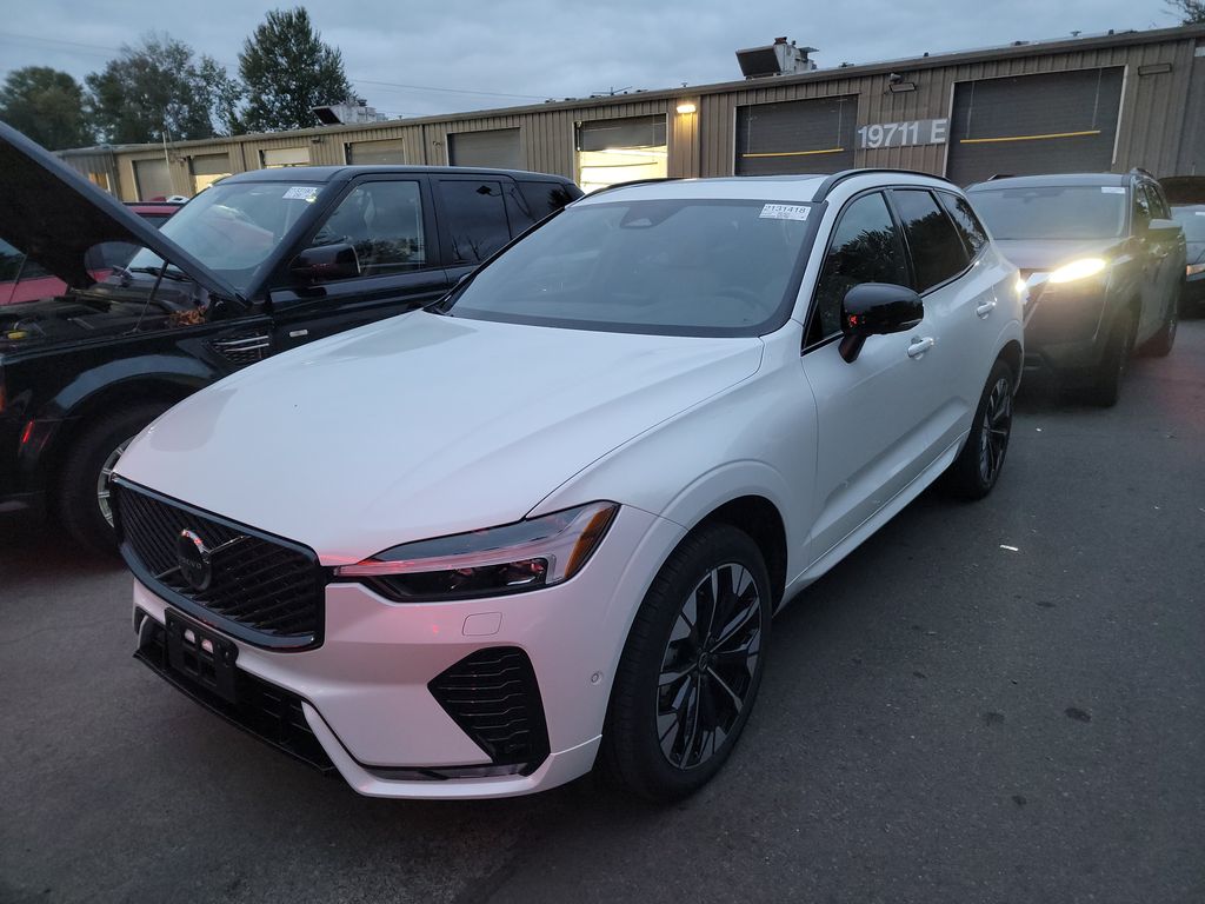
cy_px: 452
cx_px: 602
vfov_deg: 56.8
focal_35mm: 24
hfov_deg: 71.6
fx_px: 835
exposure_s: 1/59
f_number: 1.8
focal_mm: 6.7
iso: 709
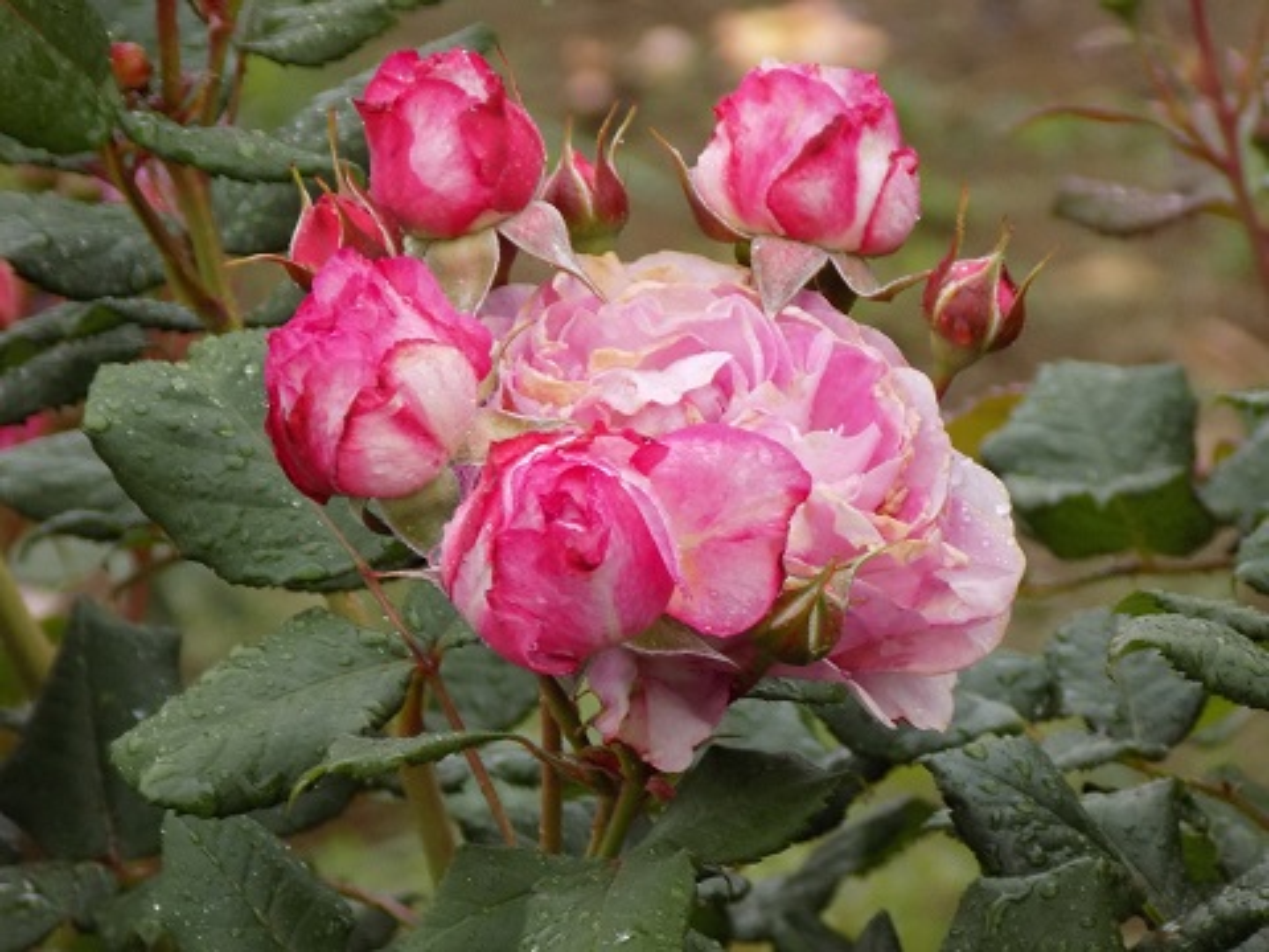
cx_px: 634
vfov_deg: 5.7
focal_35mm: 259
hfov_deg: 7.6
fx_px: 9495
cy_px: 476
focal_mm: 46
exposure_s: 1/30
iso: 200
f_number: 5.7
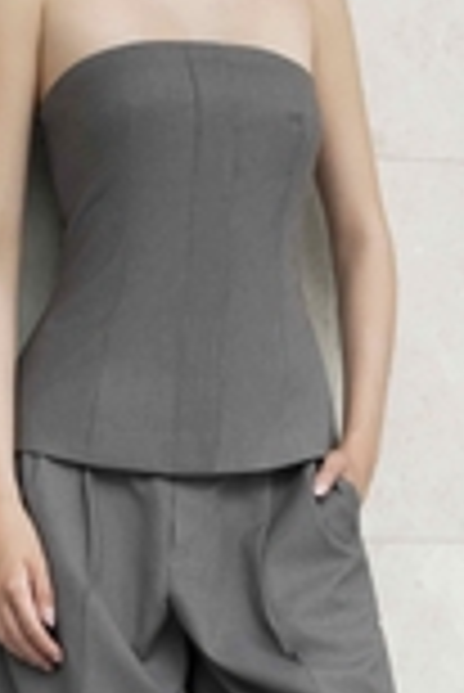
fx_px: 3298
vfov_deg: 12.0
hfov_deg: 8.0
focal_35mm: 171
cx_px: 126
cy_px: 554
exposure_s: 1/320
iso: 250
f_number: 4
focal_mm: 55
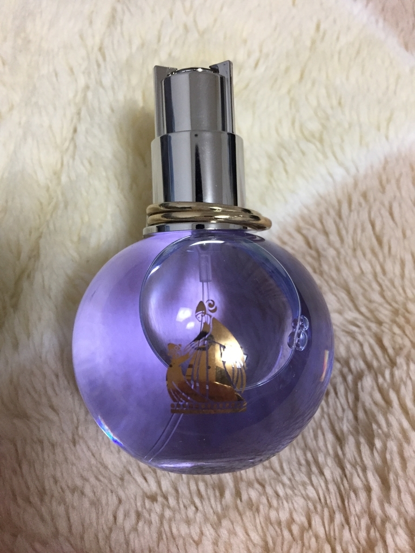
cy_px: 276
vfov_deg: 61.7
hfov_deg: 48.2
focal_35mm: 29
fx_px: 464
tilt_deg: -63.1
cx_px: 208
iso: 200
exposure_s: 1/30
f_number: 2.2
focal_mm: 4.15
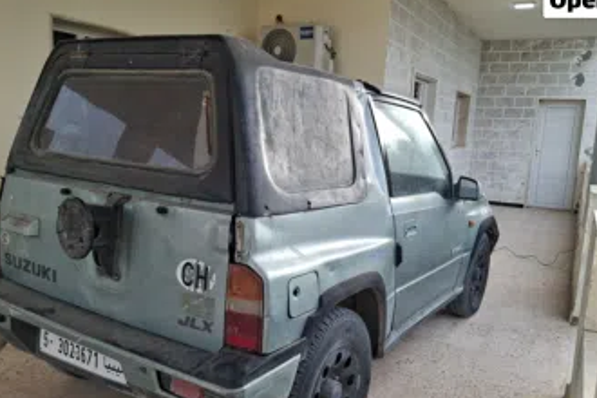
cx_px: 320
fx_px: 481
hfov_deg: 63.6
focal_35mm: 29
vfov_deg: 44.9
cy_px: 217
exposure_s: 1/202
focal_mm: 5.54
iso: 50
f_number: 1.8
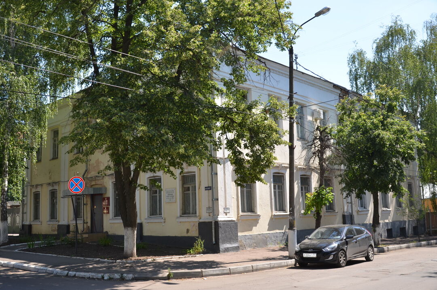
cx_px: 218
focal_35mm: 38
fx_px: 454
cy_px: 145
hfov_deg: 51.4
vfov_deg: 35.3
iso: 100
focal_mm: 25
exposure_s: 1/250
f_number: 6.3
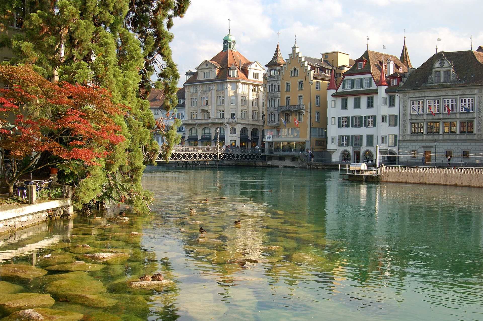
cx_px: 242
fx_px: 563
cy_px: 160
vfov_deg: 31.8
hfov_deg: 46.4
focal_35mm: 42
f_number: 10
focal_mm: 28
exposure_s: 1/200
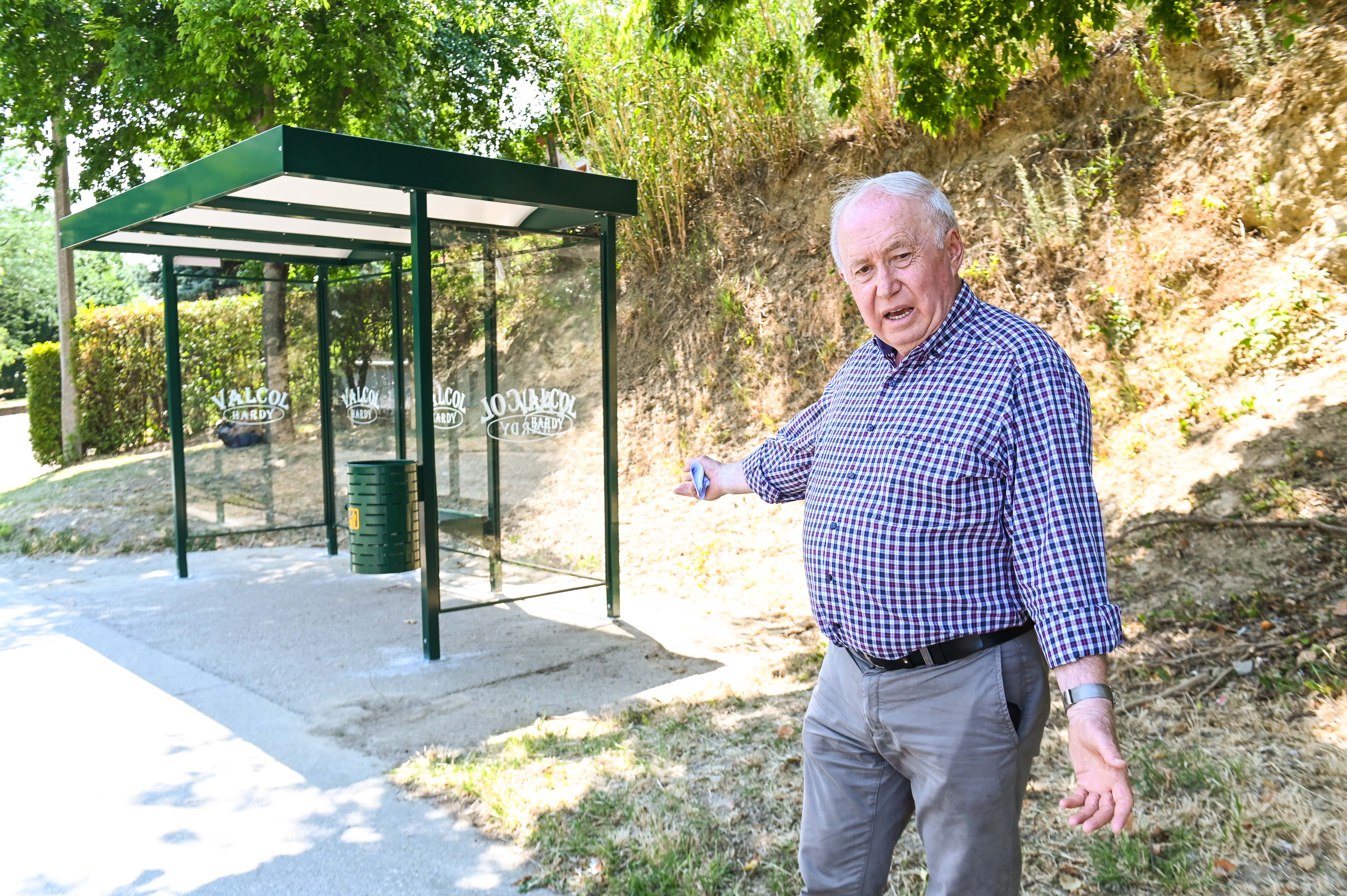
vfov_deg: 44.9
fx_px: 1084
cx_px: 674
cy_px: 448
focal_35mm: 29
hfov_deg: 63.7
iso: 1000
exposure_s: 1/640
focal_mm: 29
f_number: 6.3
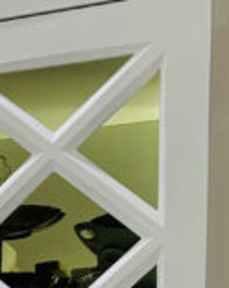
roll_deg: -1.7
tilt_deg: -4.6
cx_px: -174
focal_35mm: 167
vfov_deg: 10.4
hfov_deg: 8.9
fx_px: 1420
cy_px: 620
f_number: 1.6
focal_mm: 5.96
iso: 80
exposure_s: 1/100
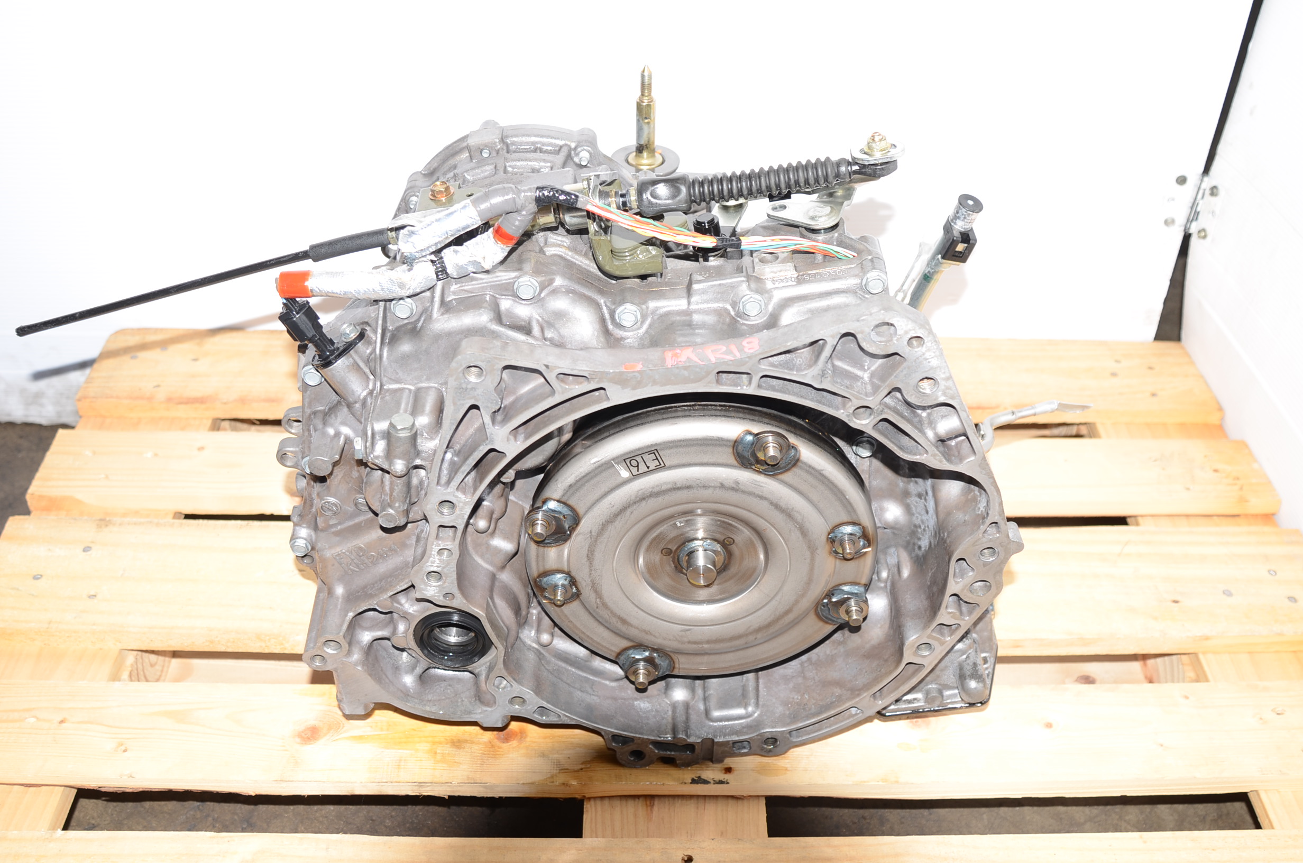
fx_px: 1300
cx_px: 652
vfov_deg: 36.7
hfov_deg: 53.2
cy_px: 432
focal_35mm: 36
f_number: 4.5
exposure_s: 1/100
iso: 100
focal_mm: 24
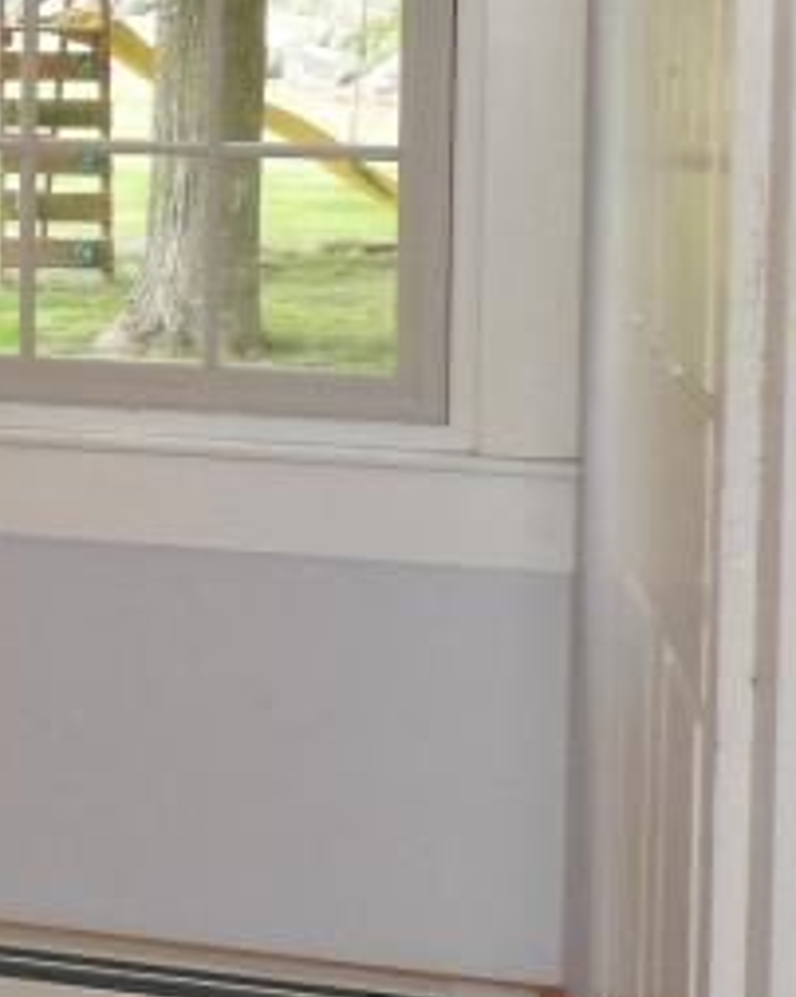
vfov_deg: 19.7
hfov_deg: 12.6
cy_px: 47
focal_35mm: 95
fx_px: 2801
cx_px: -1115
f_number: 3.3
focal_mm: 4.3
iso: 200
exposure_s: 1/30
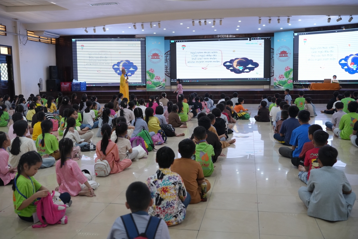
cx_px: 179
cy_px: 120
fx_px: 348
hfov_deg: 54.4
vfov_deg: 37.9
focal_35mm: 35
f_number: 3.2
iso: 2500
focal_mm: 35
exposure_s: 1/320
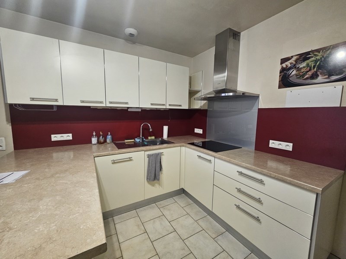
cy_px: 130
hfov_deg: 106.2
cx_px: 173
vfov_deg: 89.9
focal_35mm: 13
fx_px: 130
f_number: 2.2
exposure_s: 1/60
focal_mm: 2.2
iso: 250
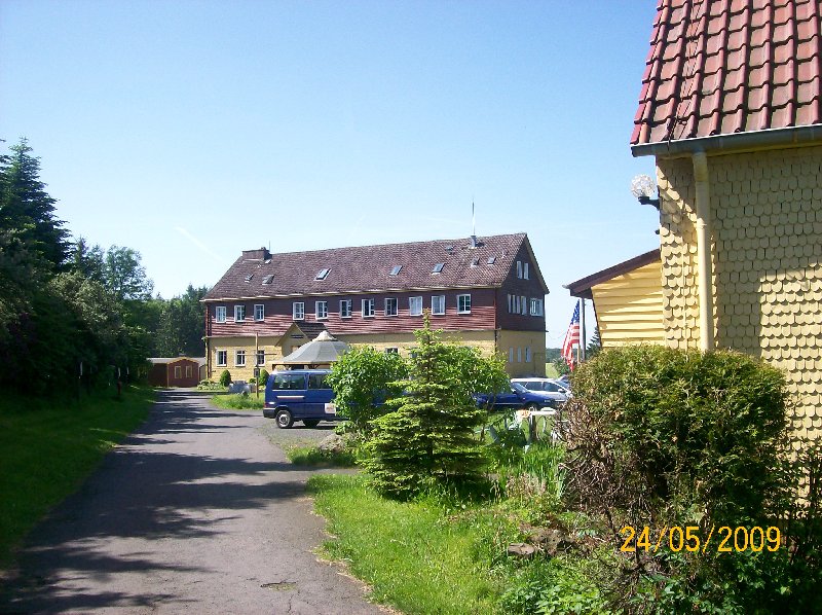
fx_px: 854
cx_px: 411
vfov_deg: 39.6
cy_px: 308
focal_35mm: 36
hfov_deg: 51.4
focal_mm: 6
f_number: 4.8
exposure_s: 1/360
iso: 80
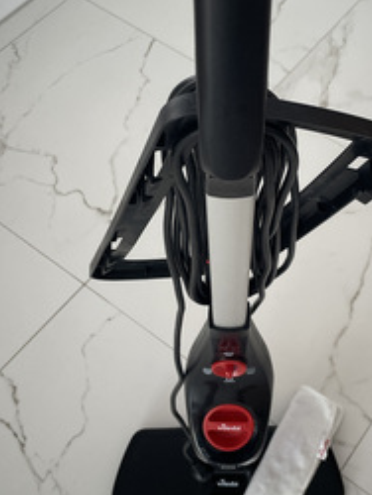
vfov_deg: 36.7
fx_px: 744
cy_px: 206
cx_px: 254
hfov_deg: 27.9
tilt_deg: -55.3
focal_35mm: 52
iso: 125
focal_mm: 4.2
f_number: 1.6
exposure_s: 1/121
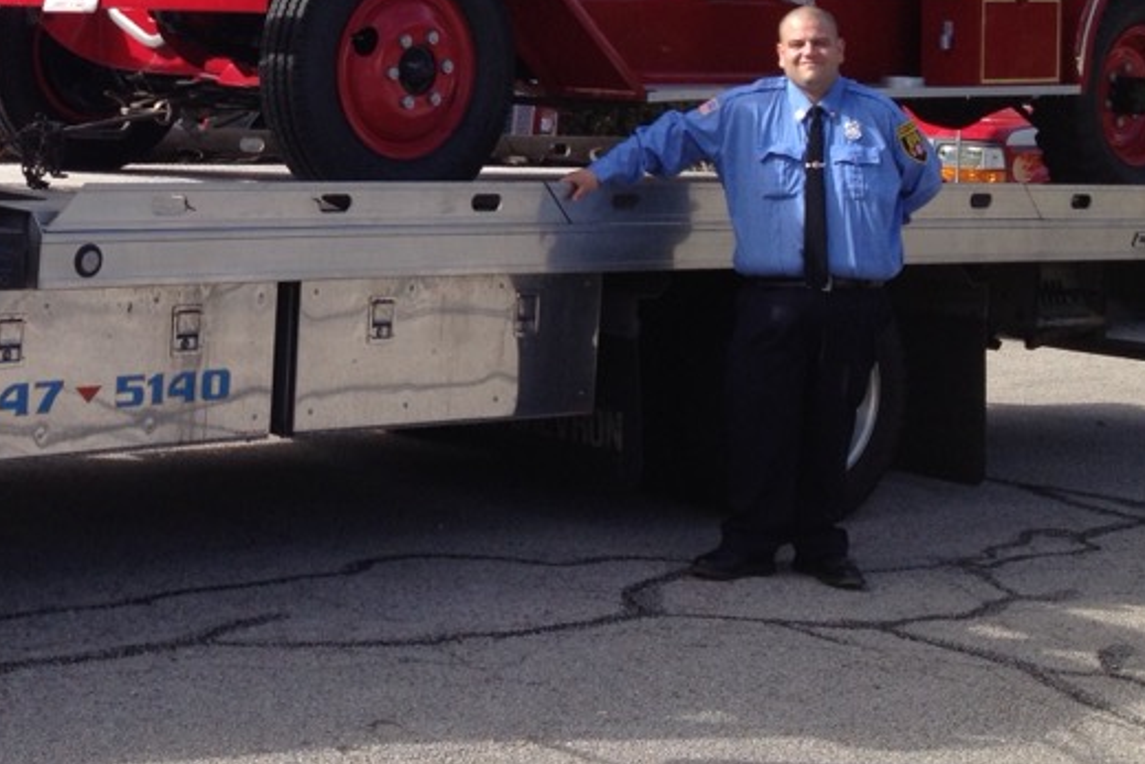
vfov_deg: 15.9
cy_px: -24
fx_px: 2672
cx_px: 99
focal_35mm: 84
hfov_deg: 23.5
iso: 50
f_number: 2.4
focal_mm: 4.28
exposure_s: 1/890
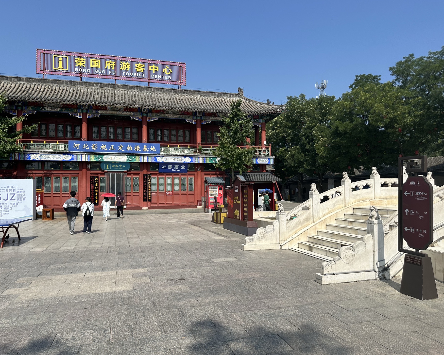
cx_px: 220
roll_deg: +0.4
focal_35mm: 26
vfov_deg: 54.9
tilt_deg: +2.3
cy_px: 181
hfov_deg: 66.0
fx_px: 342
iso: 80
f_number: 1.78
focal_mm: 6.86
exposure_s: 1/5848
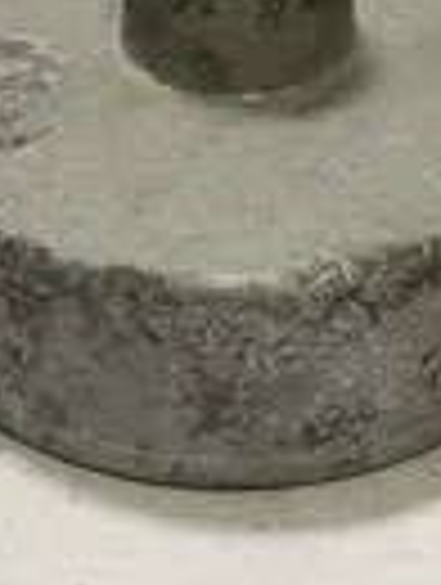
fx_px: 1354
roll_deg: -1.5
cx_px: 270
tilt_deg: -30.6
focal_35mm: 80
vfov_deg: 22.9
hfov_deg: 18.5
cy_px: -58
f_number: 1.6
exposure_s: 1/60
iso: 125
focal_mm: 4.2
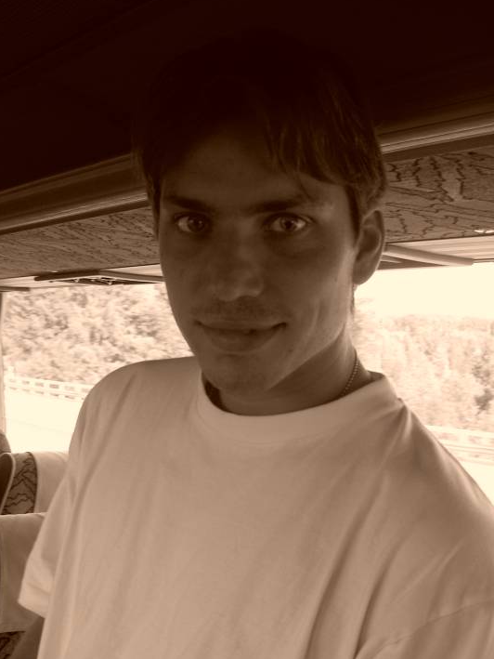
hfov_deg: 32.9
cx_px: 230
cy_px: 313
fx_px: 837
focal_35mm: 44
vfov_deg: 42.9
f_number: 2.8
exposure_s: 1/80
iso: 100
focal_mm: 8
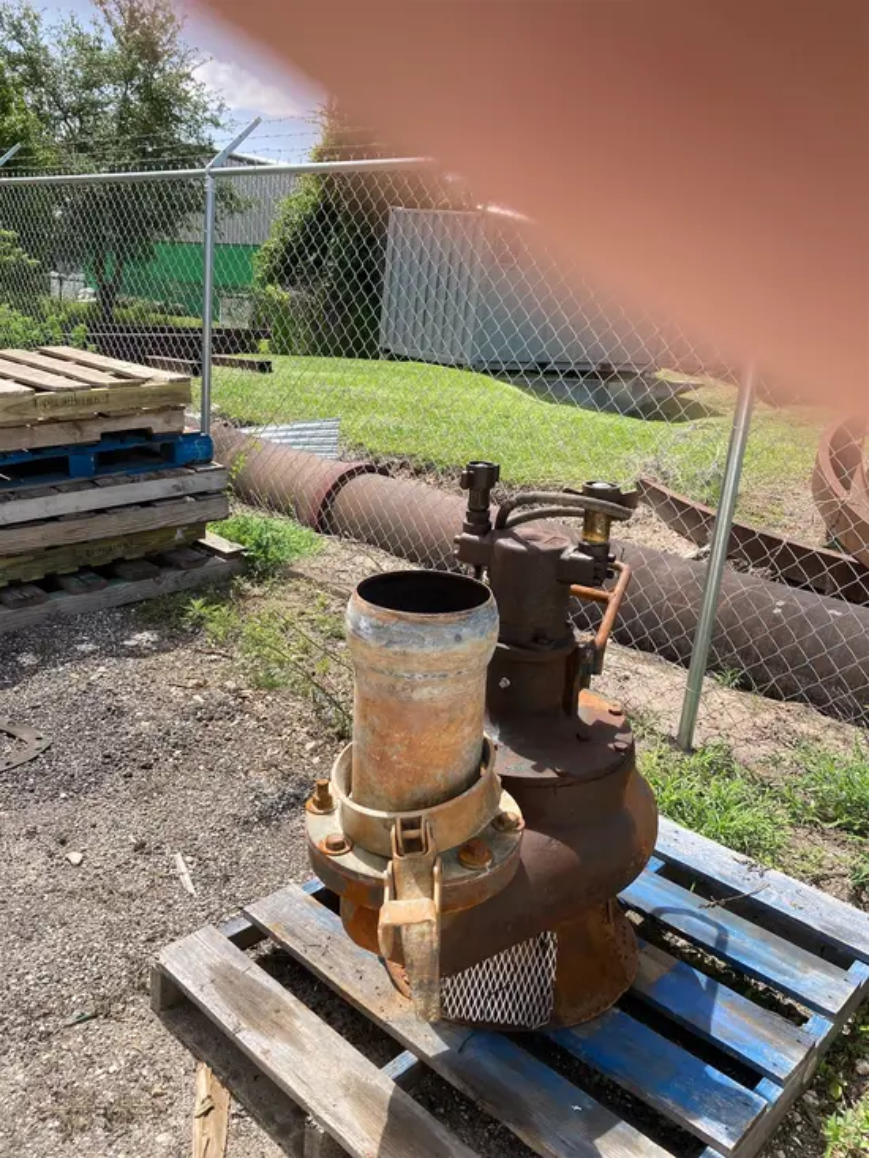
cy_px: 579
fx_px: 937
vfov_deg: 63.4
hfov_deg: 49.8
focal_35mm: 28
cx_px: 434
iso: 20
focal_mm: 3.99
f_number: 1.8
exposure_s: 1/1185
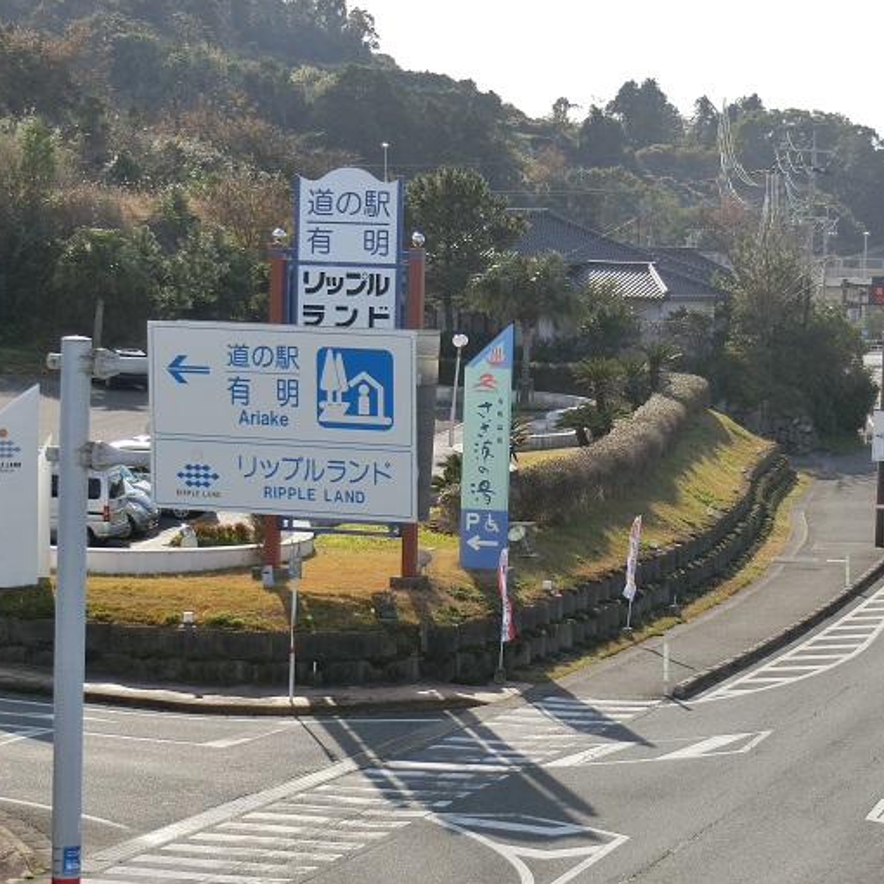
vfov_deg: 15.7
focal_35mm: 111
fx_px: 3207
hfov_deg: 15.7
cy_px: 451
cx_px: 563
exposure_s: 1/400
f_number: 5.4
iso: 80
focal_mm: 14.3
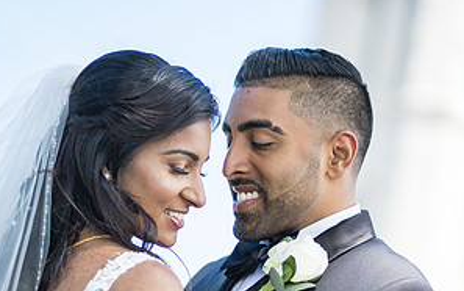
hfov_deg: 12.5
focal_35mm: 167
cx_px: 336
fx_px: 2113
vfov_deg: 7.8
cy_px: 245
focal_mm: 56
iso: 160
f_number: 1.2
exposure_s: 1/2000
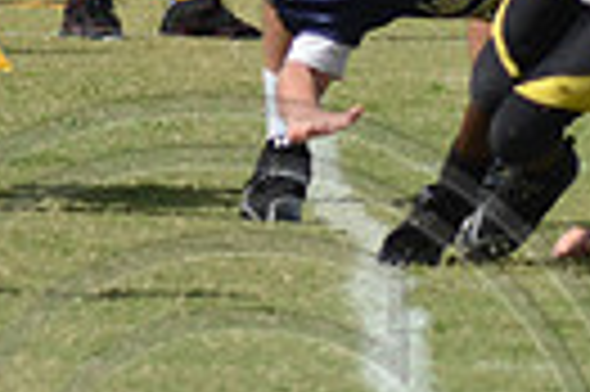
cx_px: 1022
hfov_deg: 1.1
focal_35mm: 1927
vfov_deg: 0.7
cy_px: 113
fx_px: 31542
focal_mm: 290
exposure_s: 1/1000
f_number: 9
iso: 400
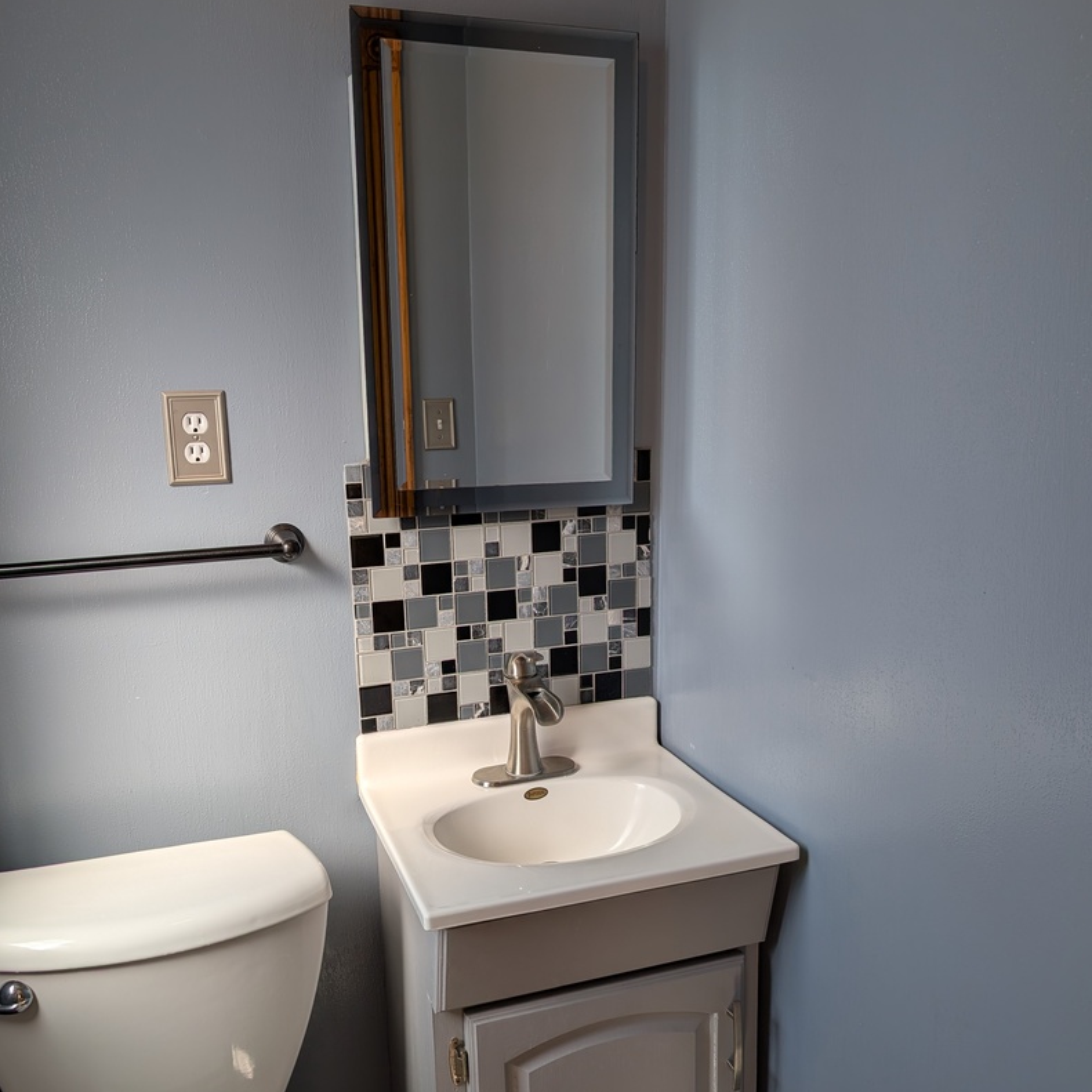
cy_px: 587
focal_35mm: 29
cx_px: 539
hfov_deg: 55.6
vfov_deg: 55.6
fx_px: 1035
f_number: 1.68
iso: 22
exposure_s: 1/128
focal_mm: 6.9
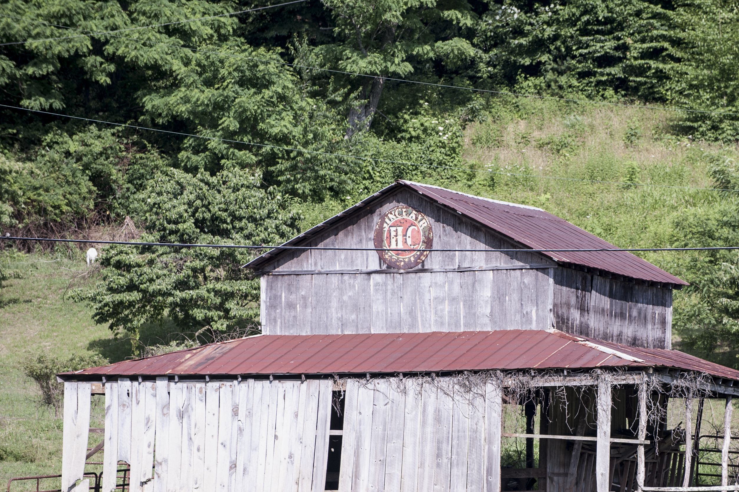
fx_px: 6585
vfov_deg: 4.3
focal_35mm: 321
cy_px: 405
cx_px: 527
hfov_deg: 6.4
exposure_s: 1/800
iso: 200
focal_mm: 190
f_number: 4
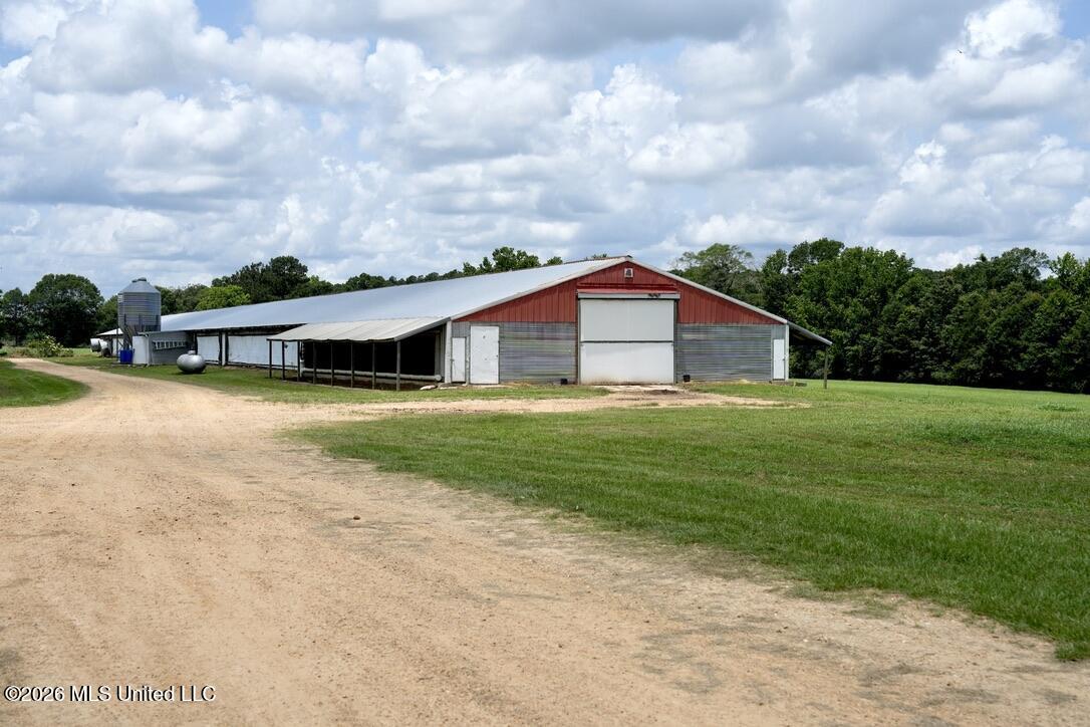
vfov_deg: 28.6
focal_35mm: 47
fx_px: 1423
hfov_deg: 41.9
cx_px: 545
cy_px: 364
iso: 200
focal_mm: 47
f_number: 5.6
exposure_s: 1/1250
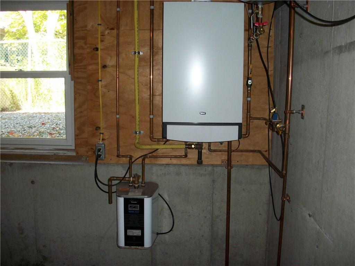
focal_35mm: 35
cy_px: 133
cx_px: 178
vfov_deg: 40.7
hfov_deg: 52.6
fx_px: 359
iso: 160
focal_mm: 6.3
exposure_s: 1/60
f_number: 3.1
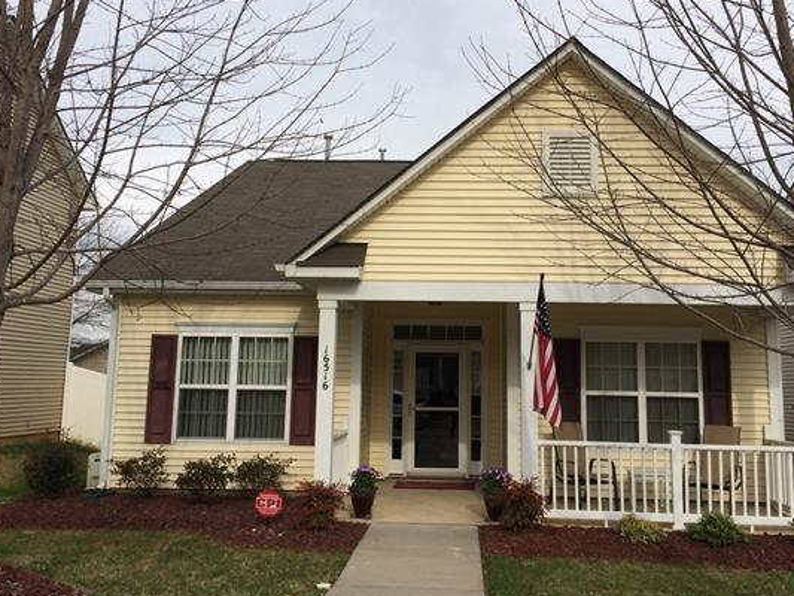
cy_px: 270
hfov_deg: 51.3
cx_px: 432
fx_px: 826
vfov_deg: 39.6
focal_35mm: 36
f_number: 2.2
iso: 40
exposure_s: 1/1709
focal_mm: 4.12
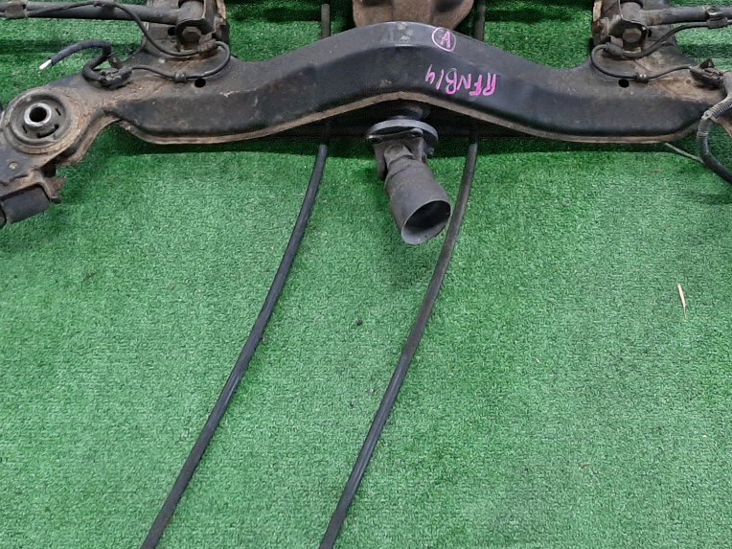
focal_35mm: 49
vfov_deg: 28.9
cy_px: 91
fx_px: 1036
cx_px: 400
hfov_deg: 38.9
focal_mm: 3.93
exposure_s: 1/50
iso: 201
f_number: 1.7
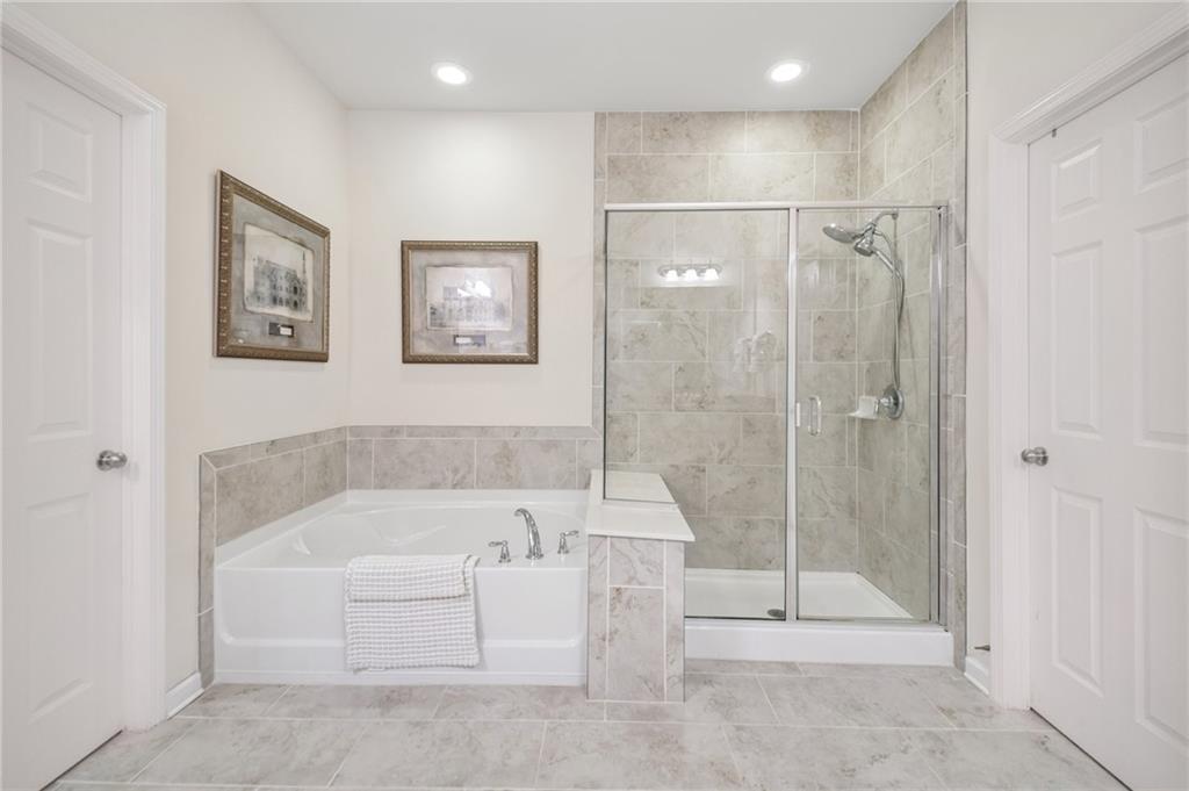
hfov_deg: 100.4
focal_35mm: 15
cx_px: 594
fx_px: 495
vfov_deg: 77.2
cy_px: 396
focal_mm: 15
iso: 400
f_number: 8
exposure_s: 1/10
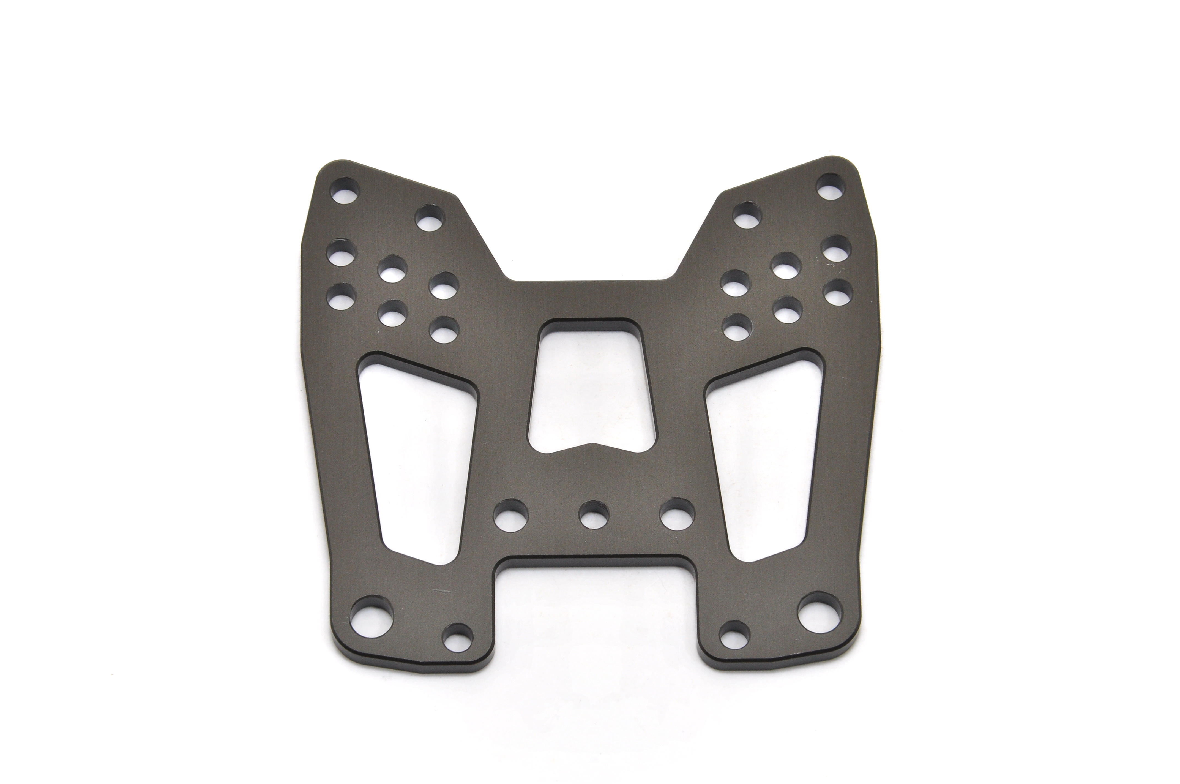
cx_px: 590
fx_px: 6629
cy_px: 392
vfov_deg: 6.8
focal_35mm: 202
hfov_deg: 10.2
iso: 400
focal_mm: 135
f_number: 20
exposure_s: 1/60
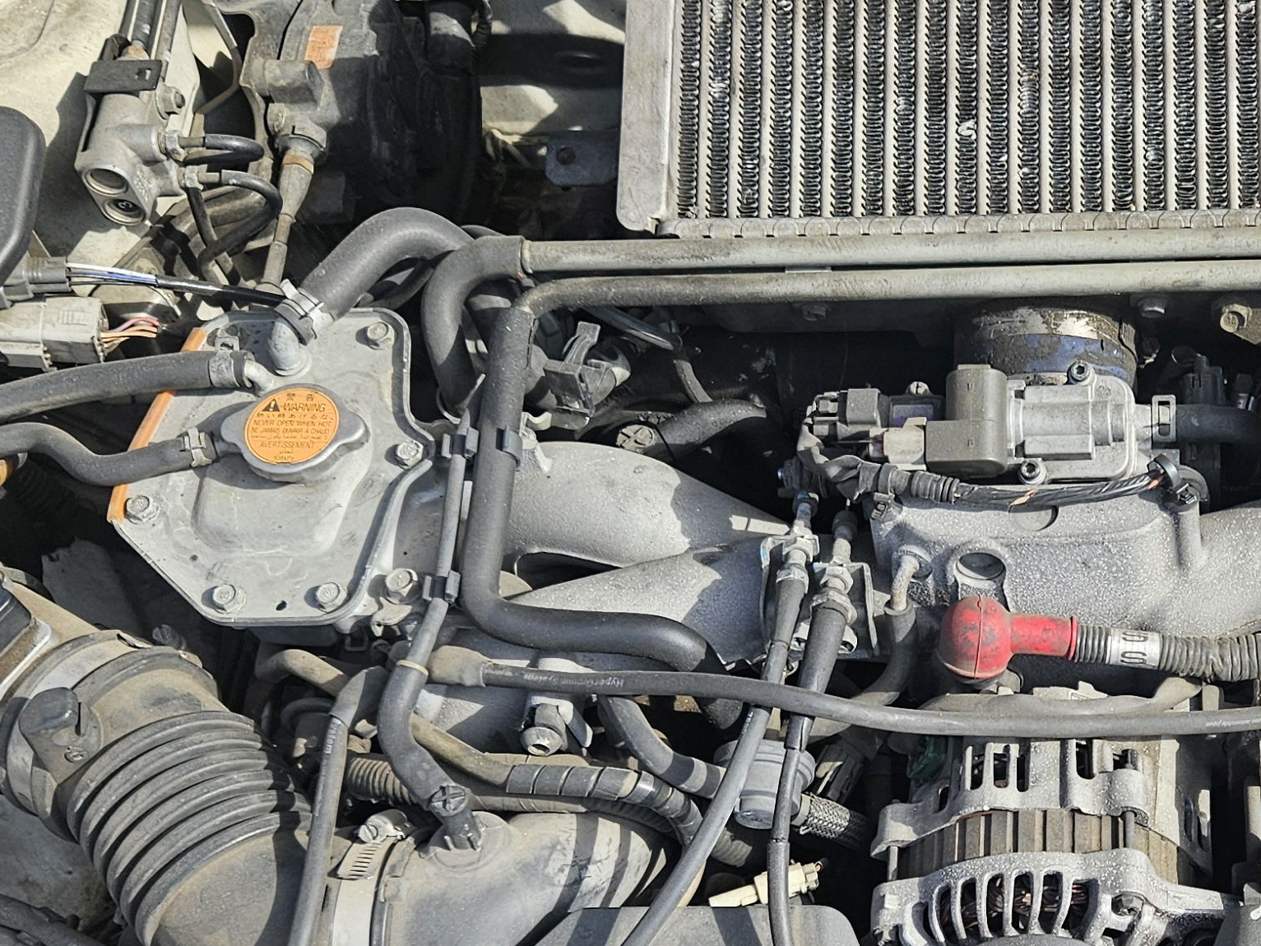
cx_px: 1102
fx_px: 2186
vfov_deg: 24.3
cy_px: 661
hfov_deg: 30.9
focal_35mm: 60
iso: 25
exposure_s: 1/641
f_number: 1.8
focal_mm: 5.4
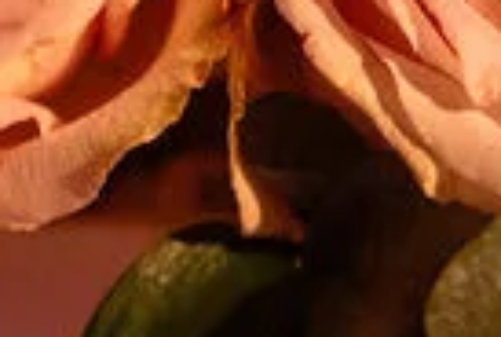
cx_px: 435
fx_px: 8842
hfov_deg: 3.2
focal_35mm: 634
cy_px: -152
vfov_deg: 2.2
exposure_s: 1/200
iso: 2000
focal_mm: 85
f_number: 1.8
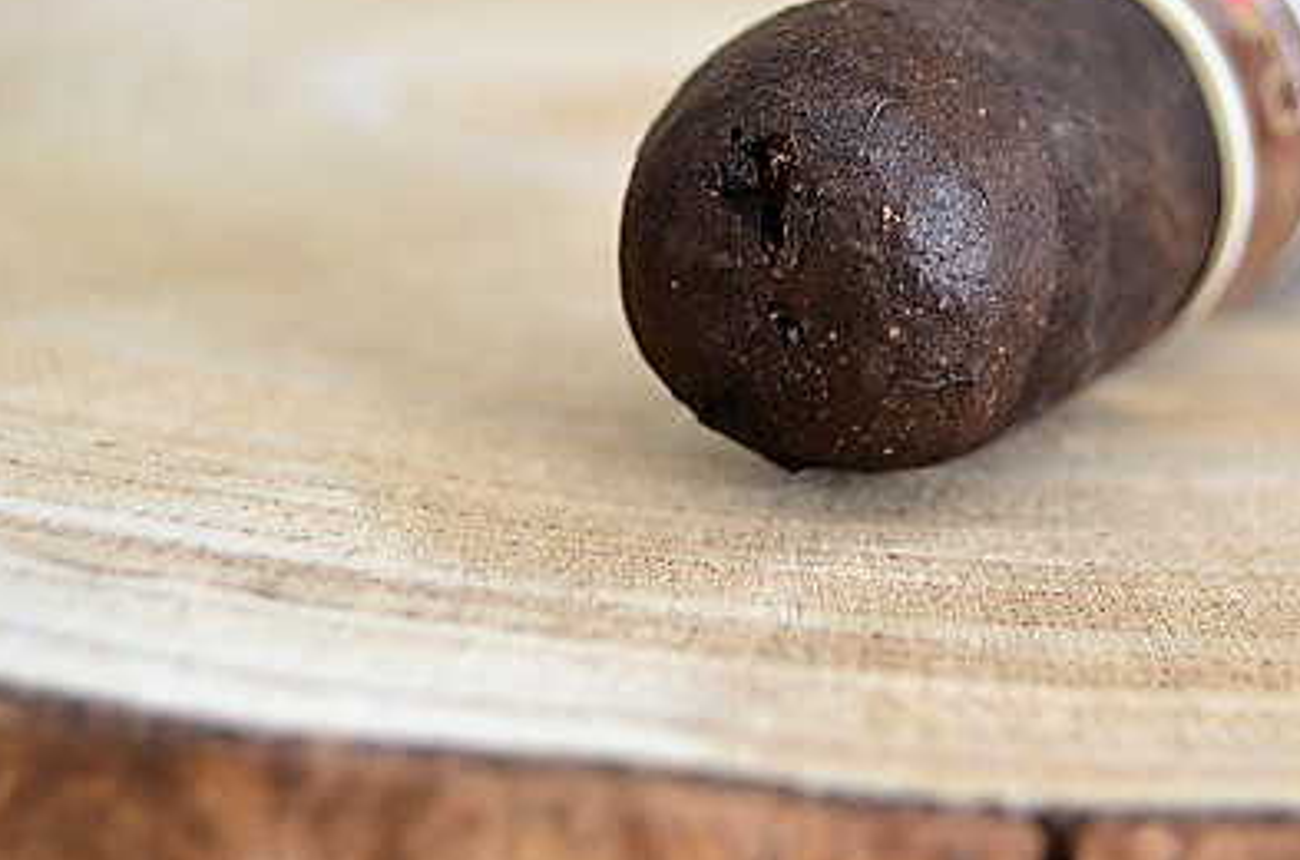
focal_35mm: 121
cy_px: 261
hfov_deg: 16.9
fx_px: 4349
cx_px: 934
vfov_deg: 11.3
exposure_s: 1/30
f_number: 5.6
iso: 560
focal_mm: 55
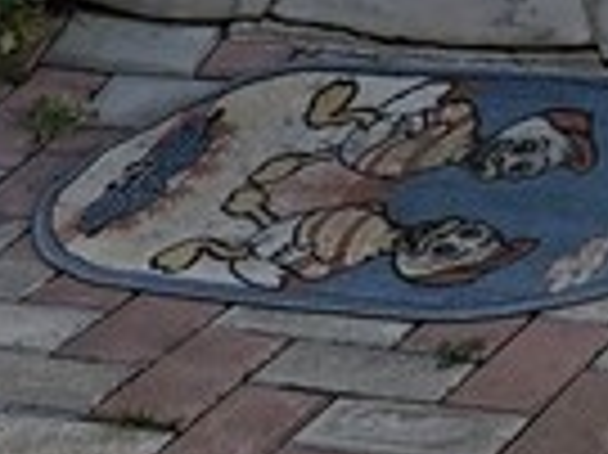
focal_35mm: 175
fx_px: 3071
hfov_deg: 10.5
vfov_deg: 7.9
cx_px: 1166
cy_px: -625
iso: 12
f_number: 1.7
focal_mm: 6.3
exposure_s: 1/871
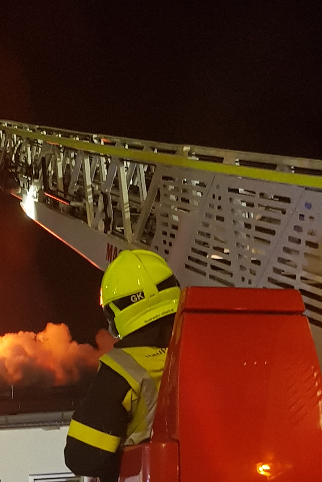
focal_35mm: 78
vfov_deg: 25.1
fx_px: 1046
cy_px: 441
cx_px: 78
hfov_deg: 17.4
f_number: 1.7
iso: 500
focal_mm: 4.2
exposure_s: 1/50
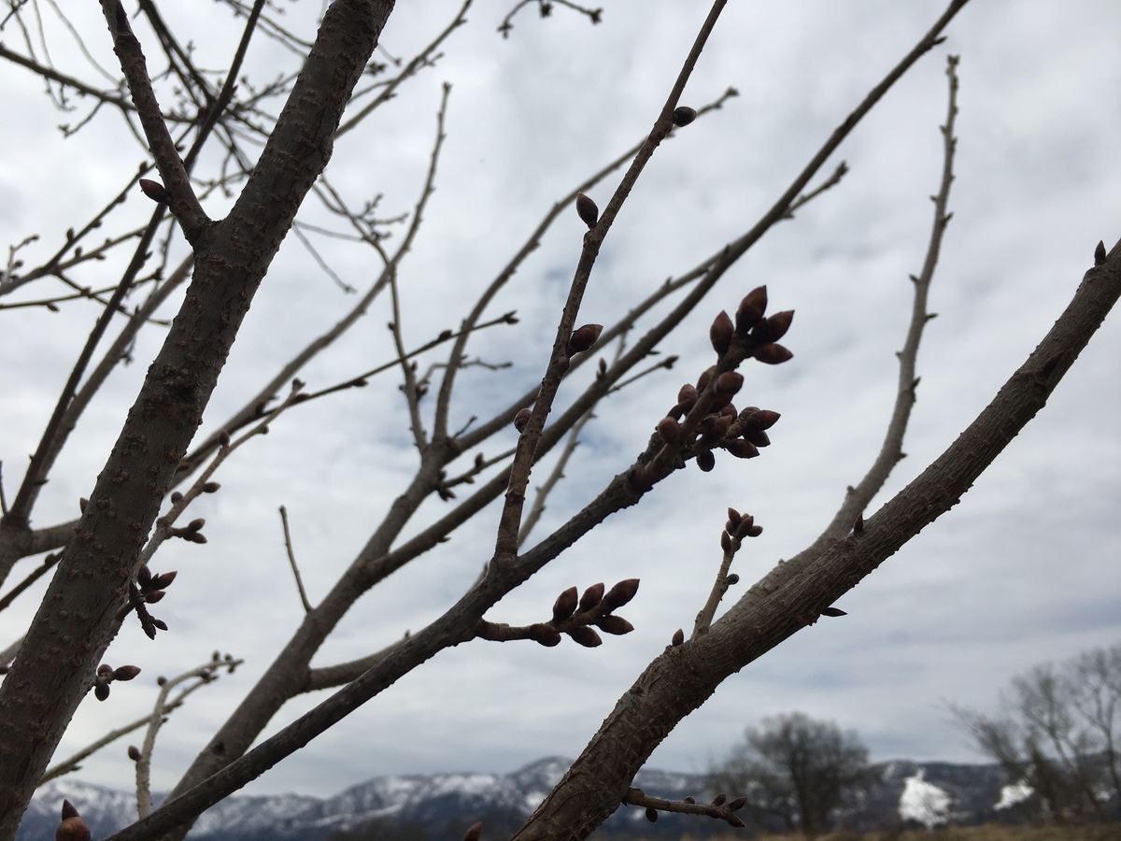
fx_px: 939
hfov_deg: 61.7
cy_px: 420
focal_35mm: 29
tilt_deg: +25.8
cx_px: 560
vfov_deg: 48.2
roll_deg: -0.9
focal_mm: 4.15
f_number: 2.2
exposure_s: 1/3663
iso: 25
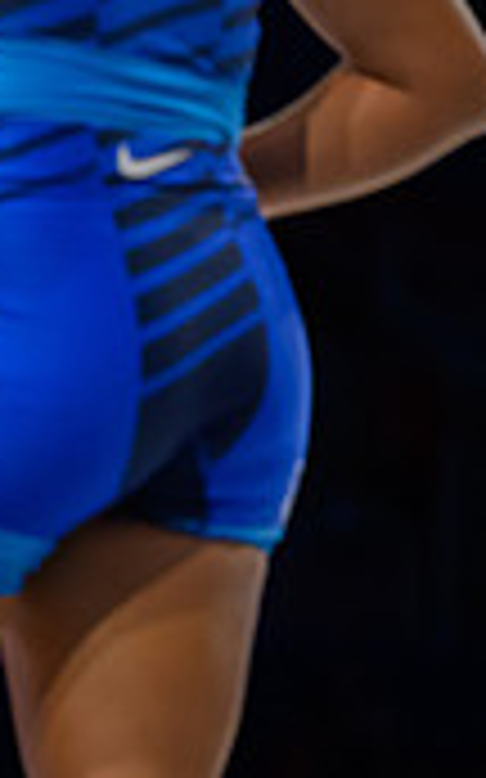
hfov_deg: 2.7
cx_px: -749
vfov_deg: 4.4
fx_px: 10053
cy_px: 493
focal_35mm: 474
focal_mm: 130
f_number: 2.8
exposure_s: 1/800
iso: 2800
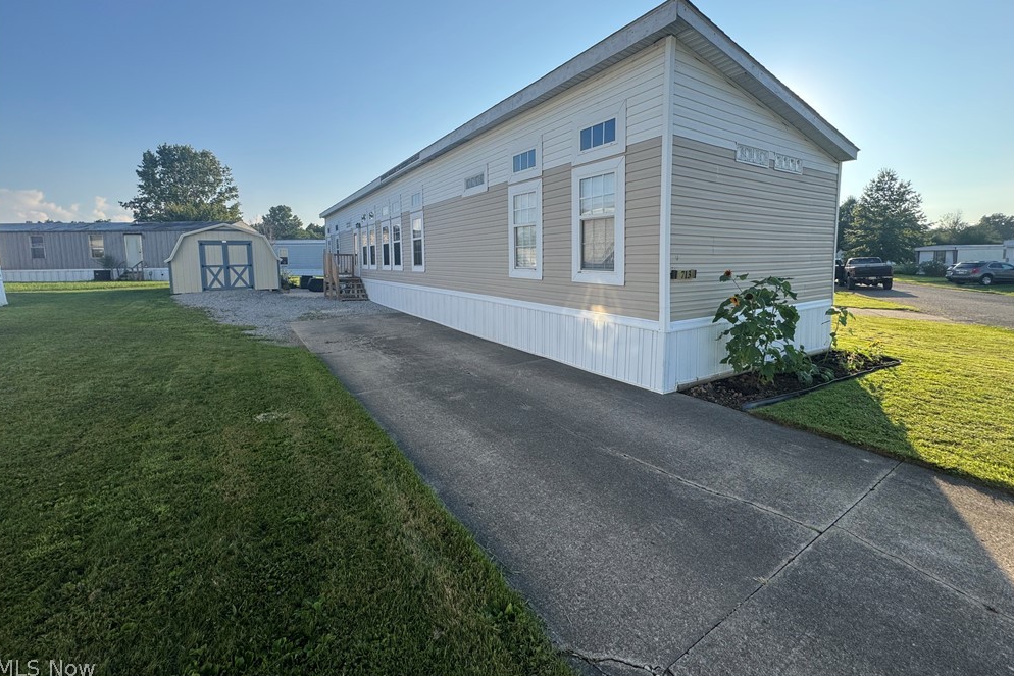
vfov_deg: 77.0
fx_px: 423
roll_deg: +1.0
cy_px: 294
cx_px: 512
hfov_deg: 100.4
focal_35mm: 15
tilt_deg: -4.8
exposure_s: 1/821
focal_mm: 2.22
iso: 50
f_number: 2.2
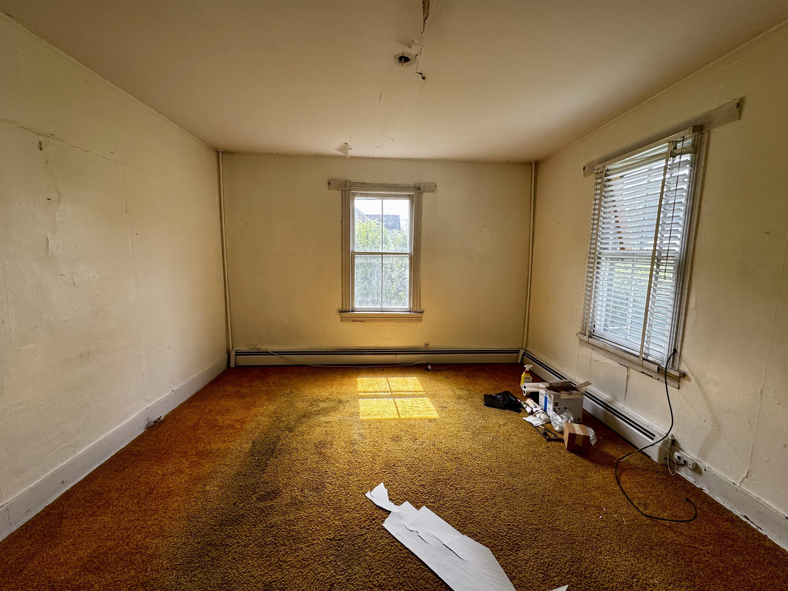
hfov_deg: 102.1
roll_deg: -0.9
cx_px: 394
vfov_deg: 85.7
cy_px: 296
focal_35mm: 14
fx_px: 319
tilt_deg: -8.2
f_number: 2.2
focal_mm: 2.22
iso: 40
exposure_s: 1/114
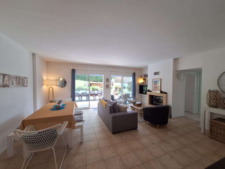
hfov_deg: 106.2
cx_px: 112
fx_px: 84
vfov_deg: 89.9
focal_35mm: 13
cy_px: 84
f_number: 2.2
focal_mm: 1.74
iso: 64
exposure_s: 1/60
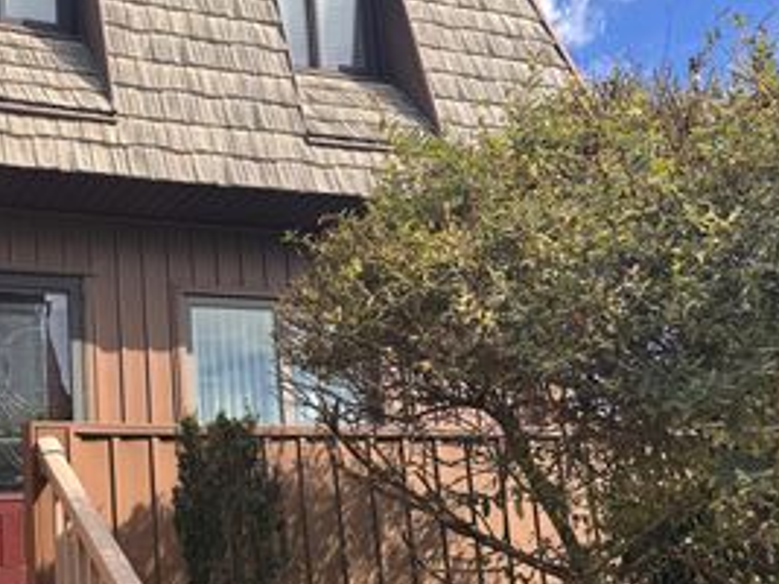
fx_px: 1012
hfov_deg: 39.3
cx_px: 88
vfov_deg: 32.0
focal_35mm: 45
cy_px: 358
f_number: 1.78
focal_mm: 6.76
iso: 80
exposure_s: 1/2506
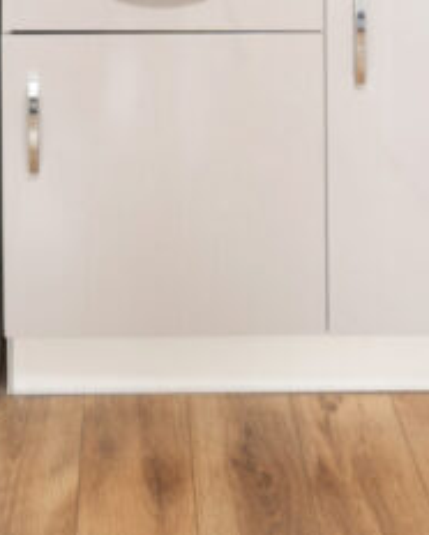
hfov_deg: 21.6
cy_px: -278
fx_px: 1078
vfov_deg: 22.6
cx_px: -12
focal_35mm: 68
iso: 400
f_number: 7.1
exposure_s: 1/50
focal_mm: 14
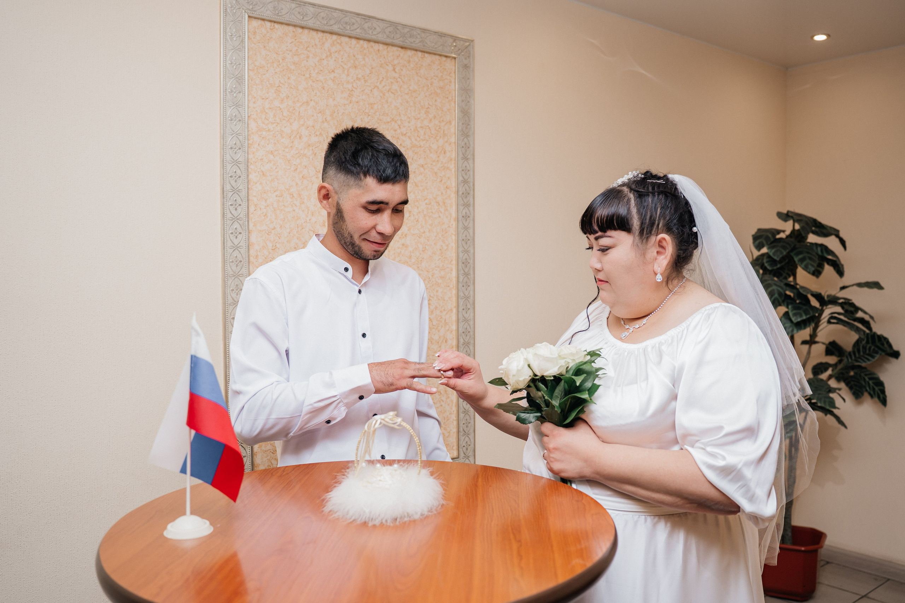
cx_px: 480
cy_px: 303
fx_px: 747
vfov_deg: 44.0
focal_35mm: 30
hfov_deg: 62.4
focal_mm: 28
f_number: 3.2
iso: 200
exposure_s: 1/200
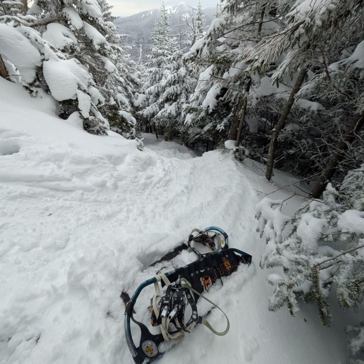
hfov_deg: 84.0
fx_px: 202
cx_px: 180
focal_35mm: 17
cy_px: 162
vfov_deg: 83.7
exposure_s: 1/553
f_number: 2.2
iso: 44
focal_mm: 1.85
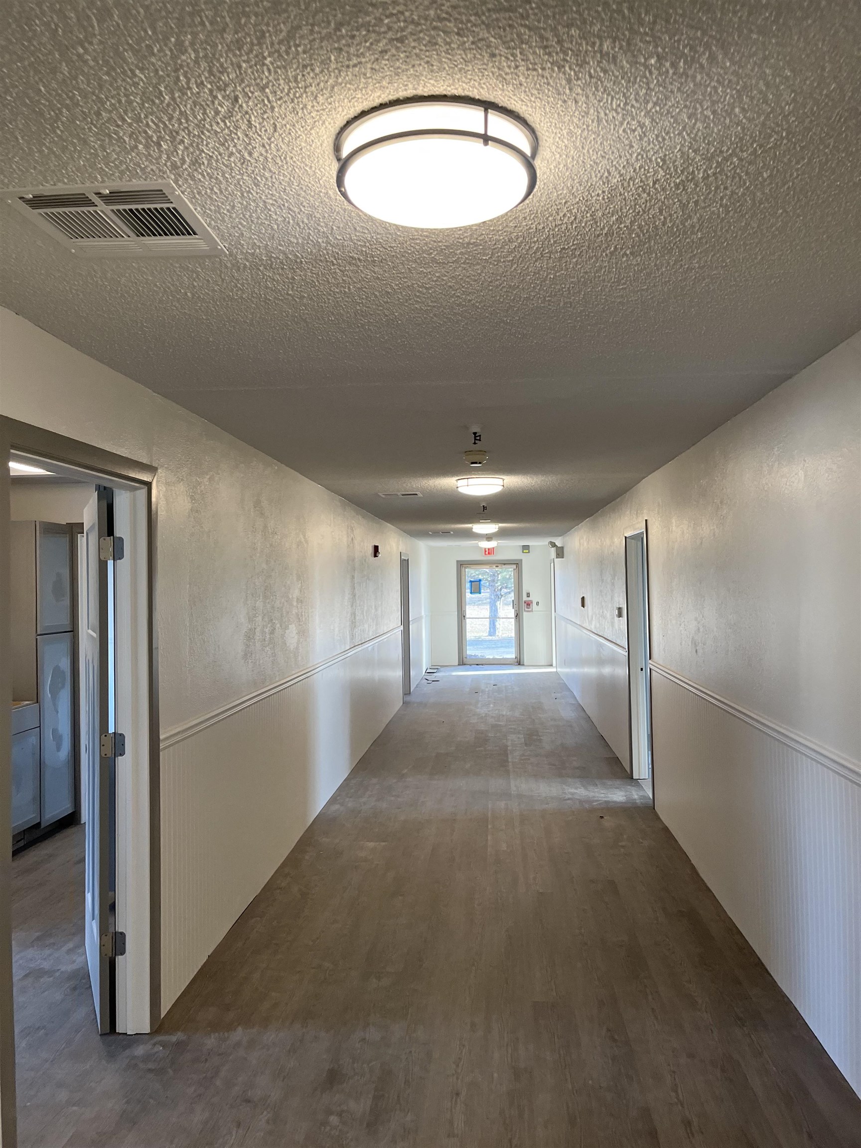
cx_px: 430
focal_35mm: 26
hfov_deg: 53.1
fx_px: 862
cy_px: 574
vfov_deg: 67.3
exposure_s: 1/120
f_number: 1.6
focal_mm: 5.1
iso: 125
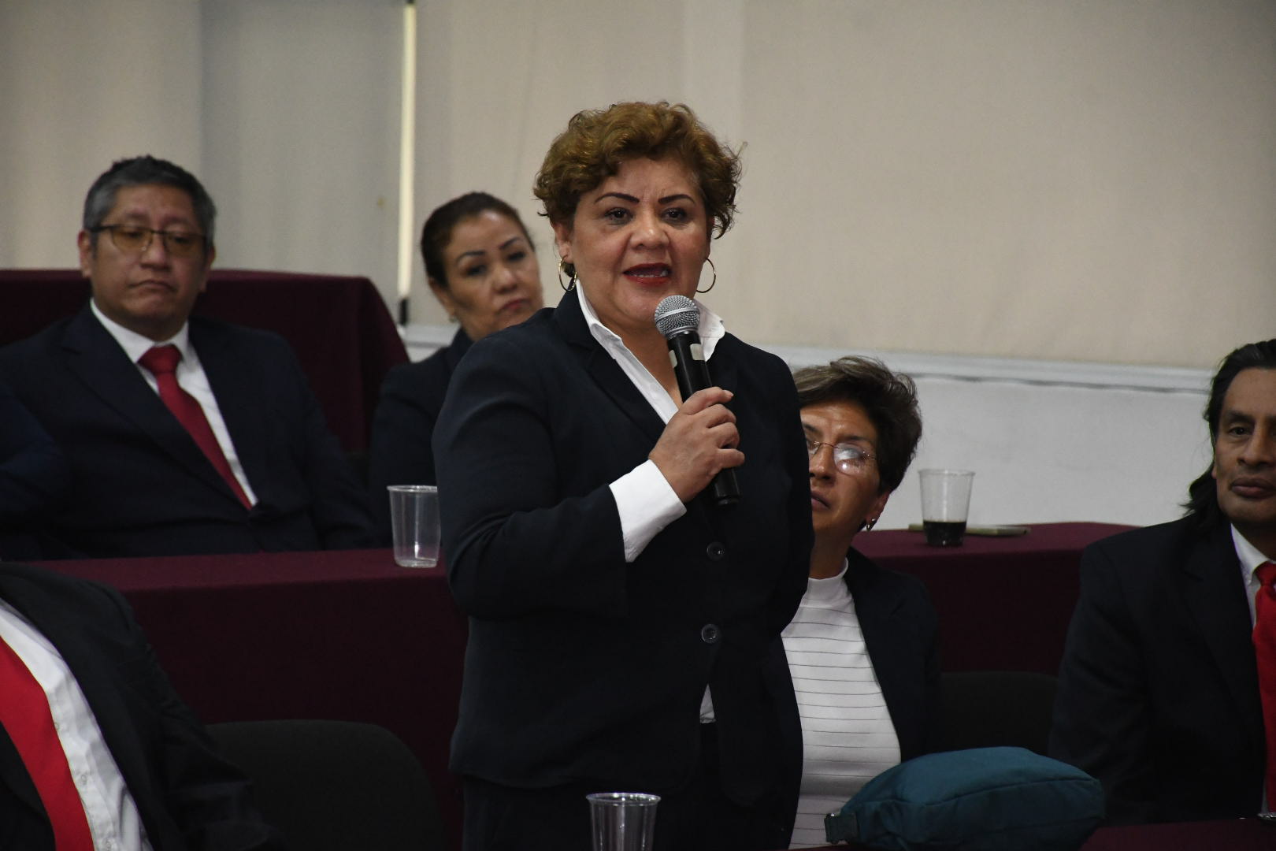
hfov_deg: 9.8
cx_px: 638
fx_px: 7443
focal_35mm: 210
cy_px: 426
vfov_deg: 6.5
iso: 5000
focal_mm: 140
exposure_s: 1/125
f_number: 5.6
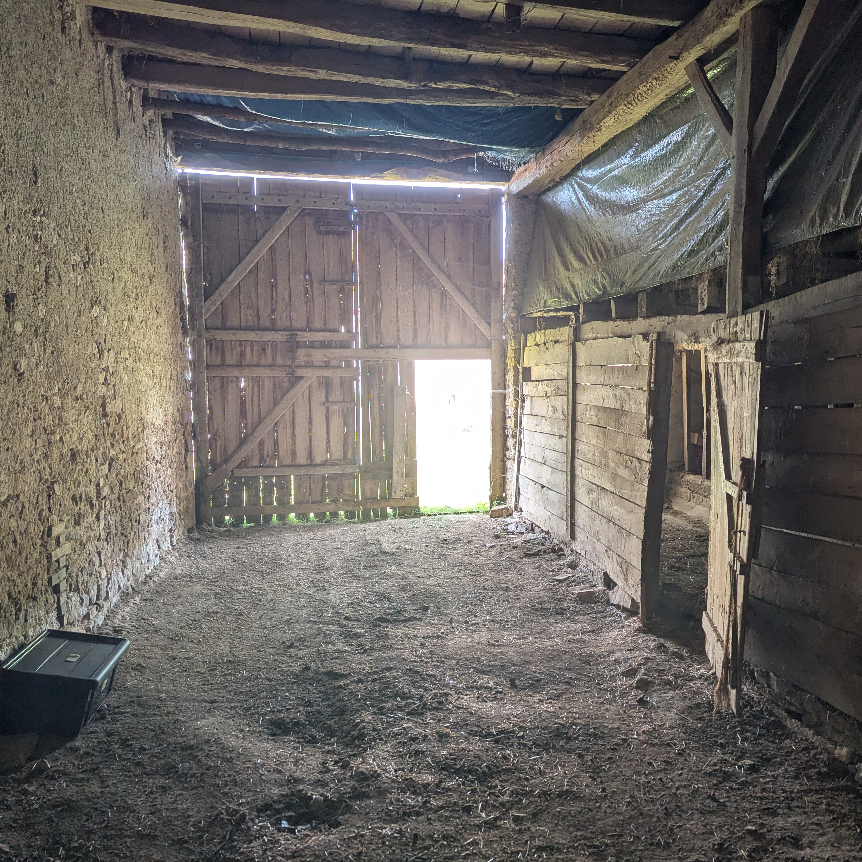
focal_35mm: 29
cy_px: 425
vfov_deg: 55.6
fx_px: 817
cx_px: 496
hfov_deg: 55.4
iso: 155
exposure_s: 1/120
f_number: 1.85
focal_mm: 6.81
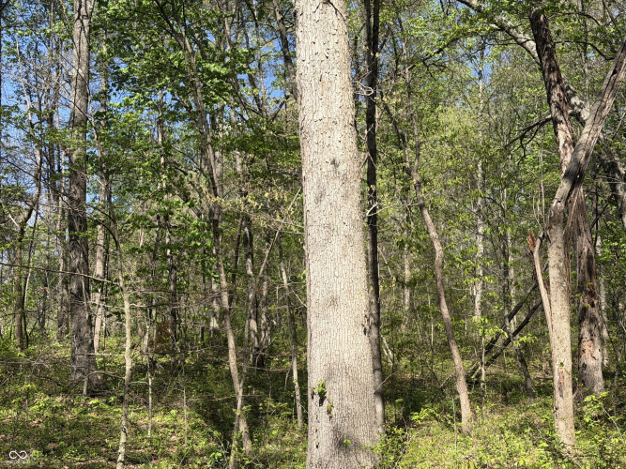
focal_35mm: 48
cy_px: 234
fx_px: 868
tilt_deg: +8.2
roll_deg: +0.3
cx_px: 313
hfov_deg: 39.7
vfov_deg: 30.3
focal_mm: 6.76
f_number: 1.78
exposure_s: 1/2033
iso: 64
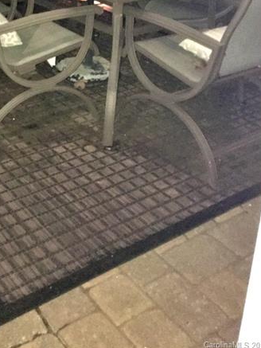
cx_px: 43
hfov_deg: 27.8
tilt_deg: -17.1
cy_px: 45
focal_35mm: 51
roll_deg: -1.8
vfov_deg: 35.6
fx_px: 512
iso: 1000
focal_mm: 4.15
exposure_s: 1/16
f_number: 2.2
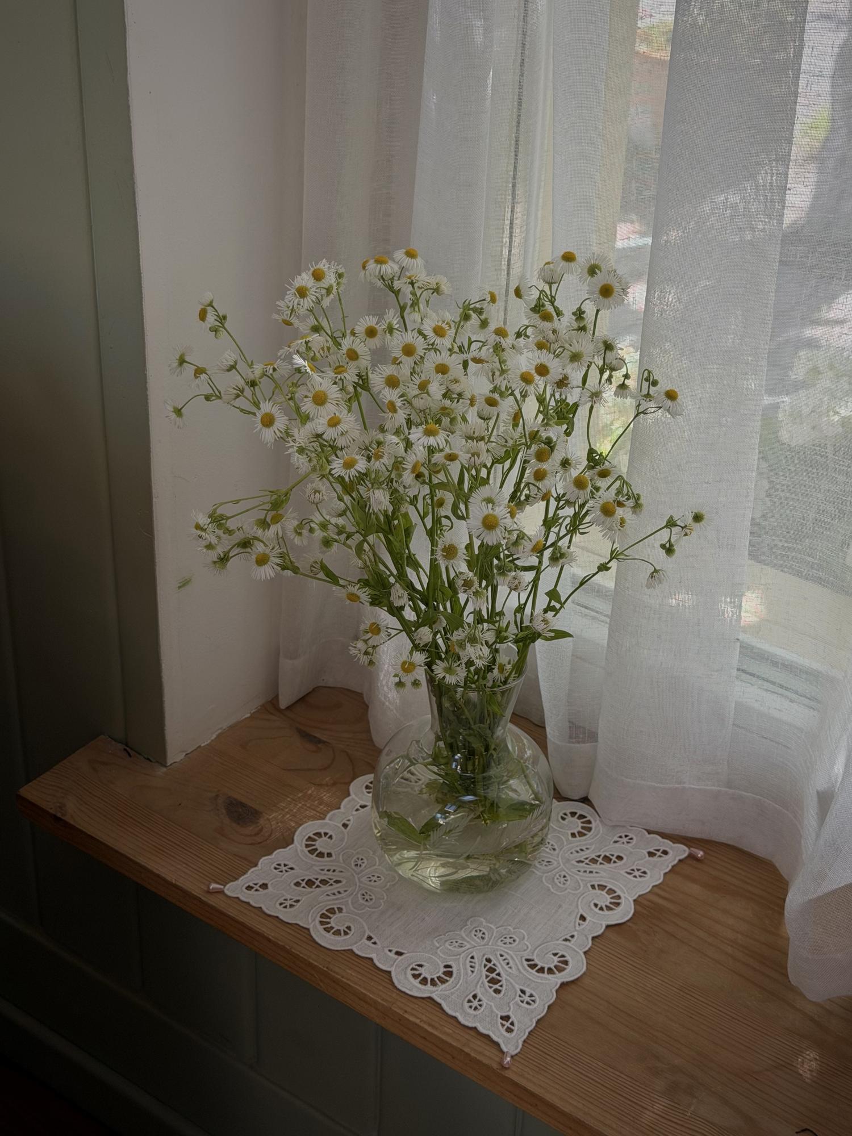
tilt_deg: -30.5
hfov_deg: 30.3
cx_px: 426
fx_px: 1575
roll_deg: -2.4
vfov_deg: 39.7
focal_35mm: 48
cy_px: 568
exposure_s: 1/179
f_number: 1.78
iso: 64
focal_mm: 6.76
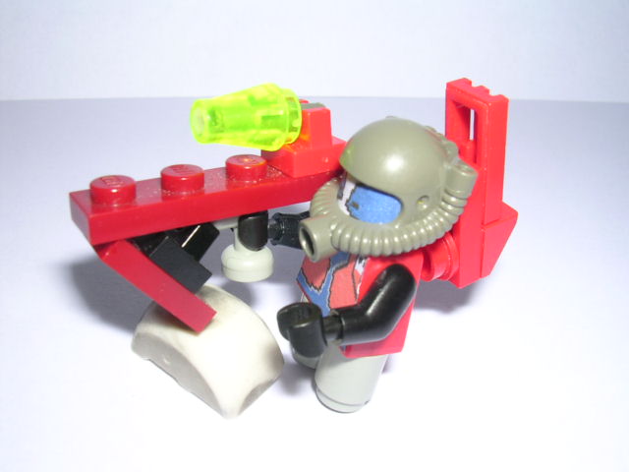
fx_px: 690
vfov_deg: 37.7
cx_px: 314
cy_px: 236
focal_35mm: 38
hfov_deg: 49.0
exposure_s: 1/60.1
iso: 100
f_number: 5.6
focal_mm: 5.8
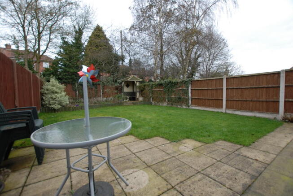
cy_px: 98
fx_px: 122
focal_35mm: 15
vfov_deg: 77.5
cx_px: 146
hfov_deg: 100.3
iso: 100
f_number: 4
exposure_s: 1/60
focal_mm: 10
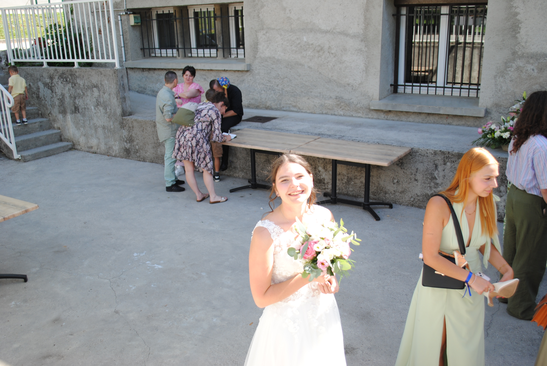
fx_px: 502
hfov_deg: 57.2
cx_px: 274
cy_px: 183
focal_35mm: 33
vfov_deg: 40.1
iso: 100
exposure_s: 1/160
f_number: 6.3
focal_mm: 22
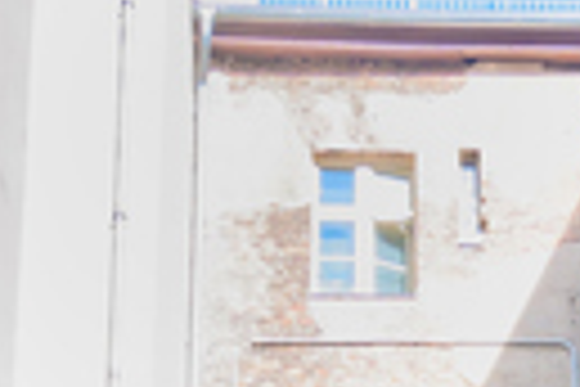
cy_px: 886
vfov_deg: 11.5
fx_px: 1627
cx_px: 582
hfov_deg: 19.6
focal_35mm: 101
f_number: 13
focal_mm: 12
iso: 200
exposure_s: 1/40
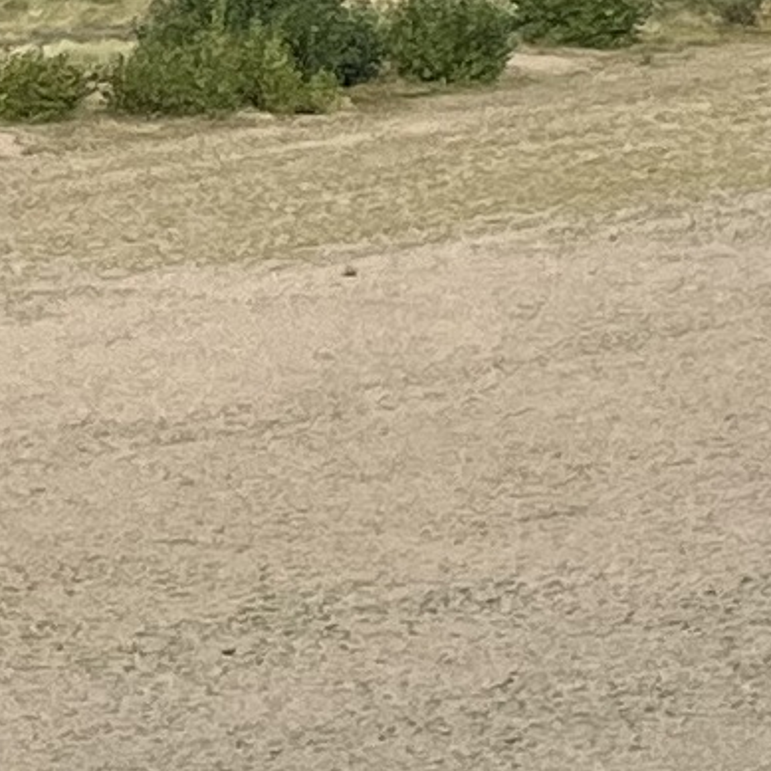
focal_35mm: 227
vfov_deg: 7.4
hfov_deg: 6.1
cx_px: 3308
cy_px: -844
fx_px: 5720
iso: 50
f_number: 1.6
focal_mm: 5.1
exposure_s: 1/5319
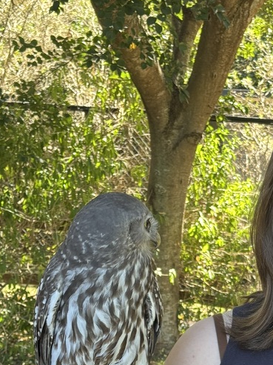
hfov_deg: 14.6
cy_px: 345
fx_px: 1052
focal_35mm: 100
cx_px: 255
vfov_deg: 19.2
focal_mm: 6.76
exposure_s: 1/88
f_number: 1.78
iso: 100
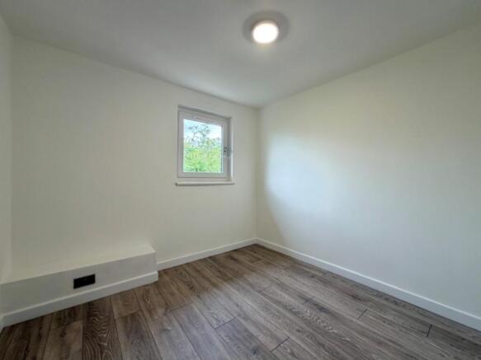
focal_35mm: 14
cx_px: 240
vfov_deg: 85.7
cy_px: 180
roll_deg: -1.4
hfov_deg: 102.1
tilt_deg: -0.2
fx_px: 194
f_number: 2.2
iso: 80
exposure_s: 1/100
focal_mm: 2.22
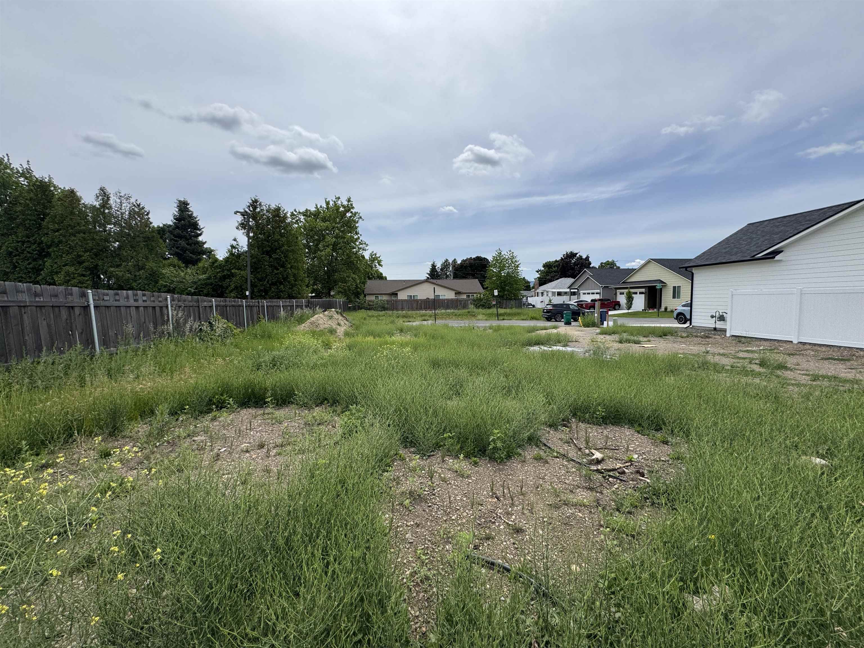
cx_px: 432
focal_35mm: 14
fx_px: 349
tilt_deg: -4.0
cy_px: 324
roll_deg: +1.5
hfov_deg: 102.1
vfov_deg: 85.7
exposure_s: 1/2584
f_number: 2.2
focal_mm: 2.22
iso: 50
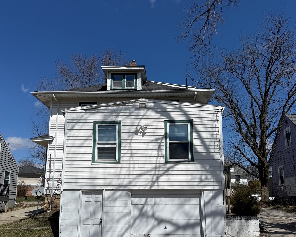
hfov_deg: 55.7
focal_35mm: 32
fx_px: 280
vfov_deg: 45.4
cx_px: 149
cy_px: 148
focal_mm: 6.76
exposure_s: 1/14286
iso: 80
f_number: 1.78
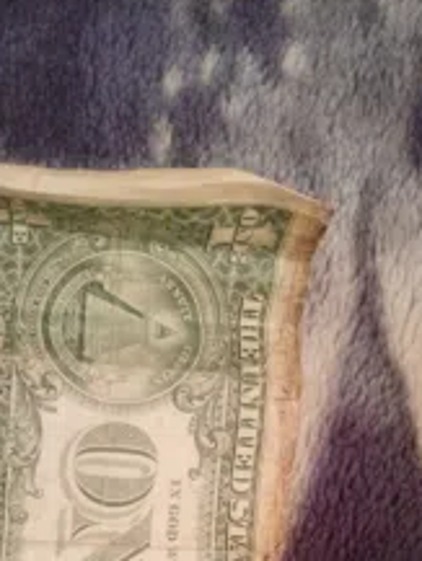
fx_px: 779
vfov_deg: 38.0
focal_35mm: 48
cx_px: 124
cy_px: 458
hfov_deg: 30.0
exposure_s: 1/20
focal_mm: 3.98
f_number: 1.8
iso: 800
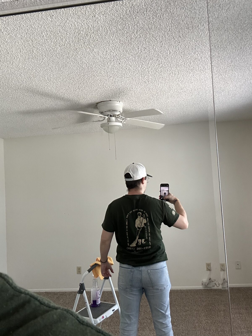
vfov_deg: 60.0
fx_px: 291
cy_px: 168
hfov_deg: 46.8
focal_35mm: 30
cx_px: 126
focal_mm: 2.69
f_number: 1.9
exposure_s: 1/60
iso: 80
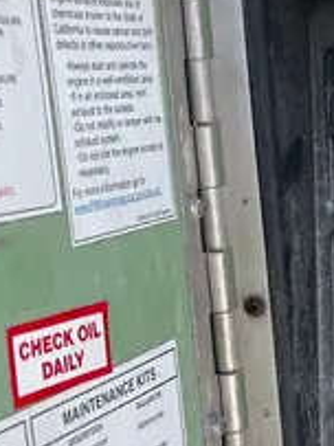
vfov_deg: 20.8
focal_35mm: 94
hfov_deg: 14.3
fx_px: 1211
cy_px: 285
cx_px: 556
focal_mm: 5.1
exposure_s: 1/1266
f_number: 1.6
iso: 50
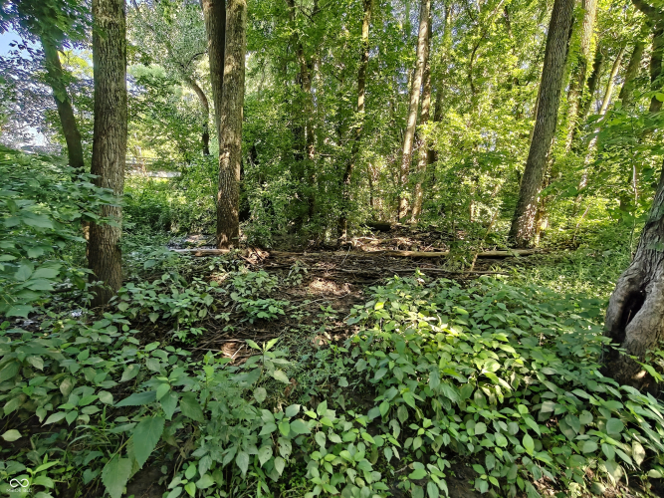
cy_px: 249
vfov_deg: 81.7
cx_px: 332
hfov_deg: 98.2
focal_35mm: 15
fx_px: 288
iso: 200
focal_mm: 2.3
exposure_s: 1/84
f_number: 2
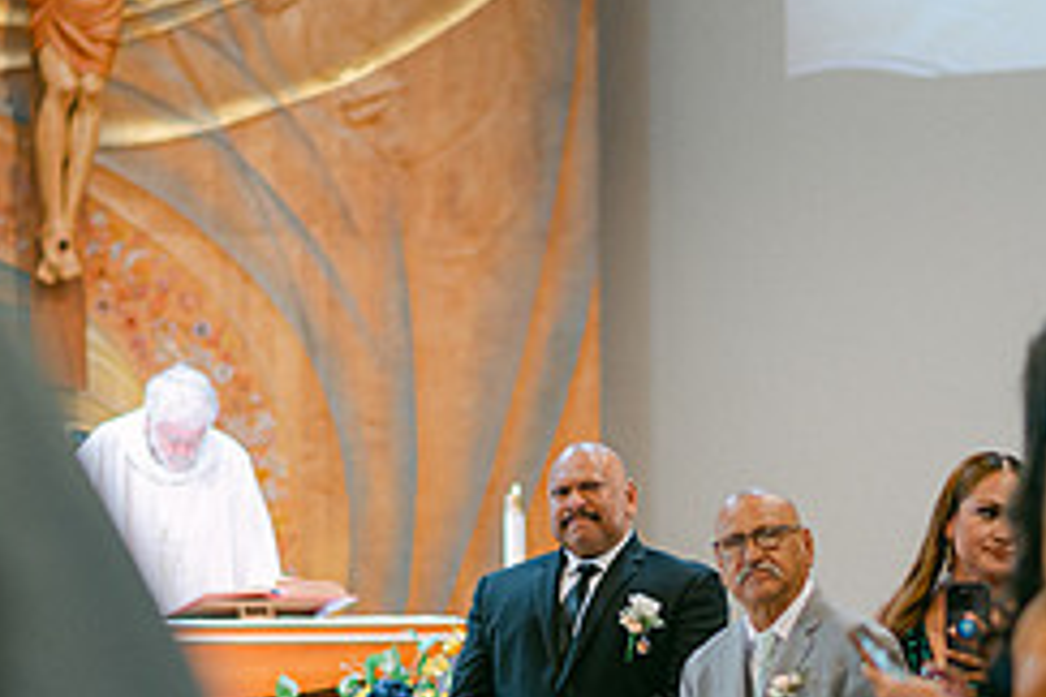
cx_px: 555
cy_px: 568
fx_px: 5898
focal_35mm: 203
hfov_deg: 10.1
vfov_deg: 6.8
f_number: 1.8
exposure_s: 1/160
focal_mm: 85
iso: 400
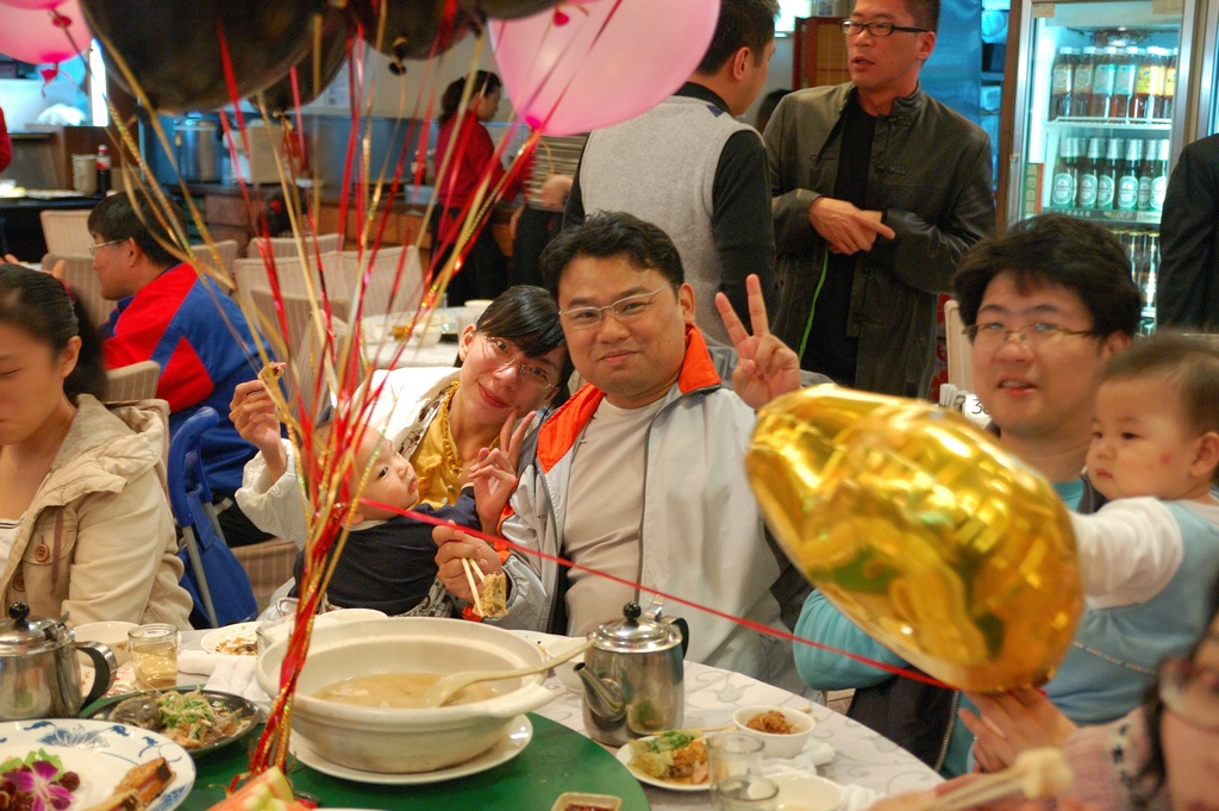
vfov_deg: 26.4
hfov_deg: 38.9
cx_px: 610
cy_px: 406
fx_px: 1725
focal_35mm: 51
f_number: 2.8
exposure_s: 1/25
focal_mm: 34
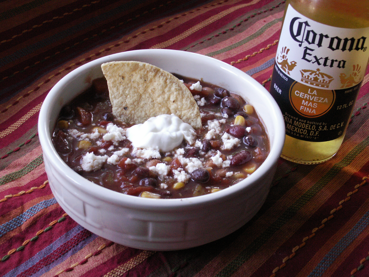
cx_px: 184
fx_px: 544
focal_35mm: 51
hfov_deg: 37.5
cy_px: 138
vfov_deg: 28.6
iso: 160
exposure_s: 1/25
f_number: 3.2
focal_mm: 8.42
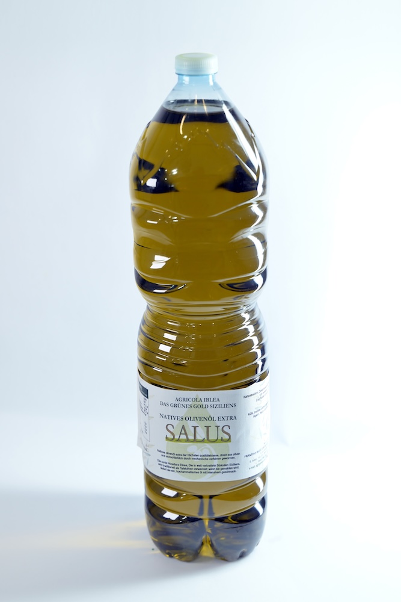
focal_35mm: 57
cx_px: 200
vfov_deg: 35.0
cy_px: 301
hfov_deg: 23.8
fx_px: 952
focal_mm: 57
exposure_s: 1/100
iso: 400
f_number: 5.6
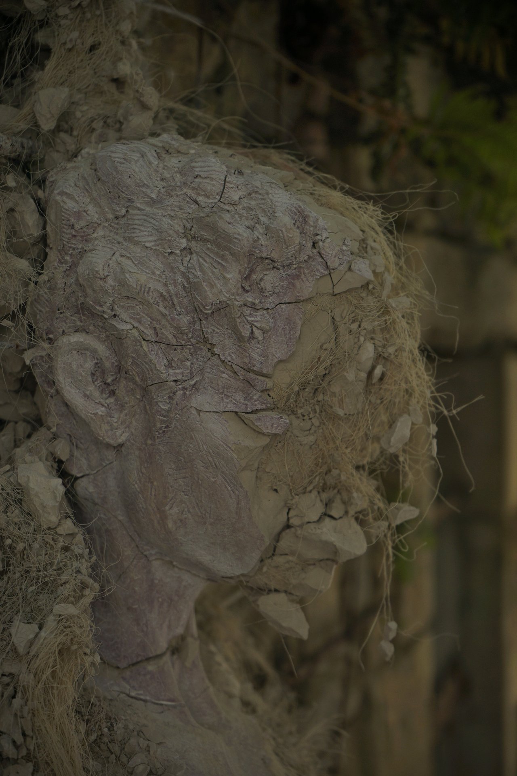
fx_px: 1508
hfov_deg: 19.5
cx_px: 258
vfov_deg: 28.8
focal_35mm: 70
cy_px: 388
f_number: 5.6
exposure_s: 1/125
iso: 200
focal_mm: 70
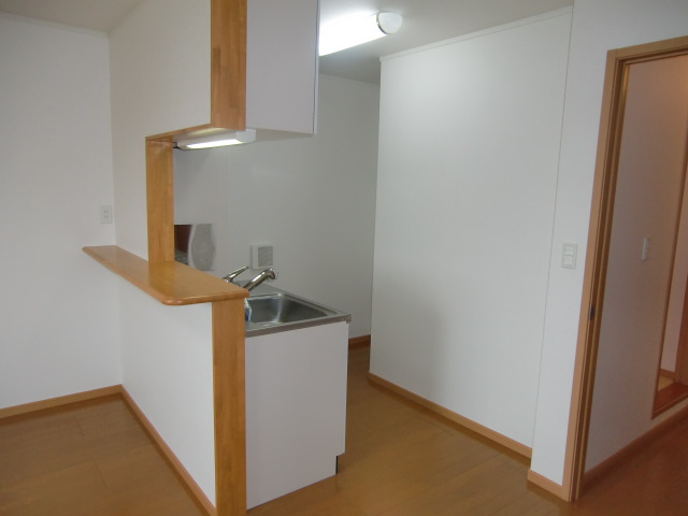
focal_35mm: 24
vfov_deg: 56.8
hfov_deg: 71.6
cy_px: 258
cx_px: 344
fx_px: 477
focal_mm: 4.3
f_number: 3.2
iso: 160
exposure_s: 1/60
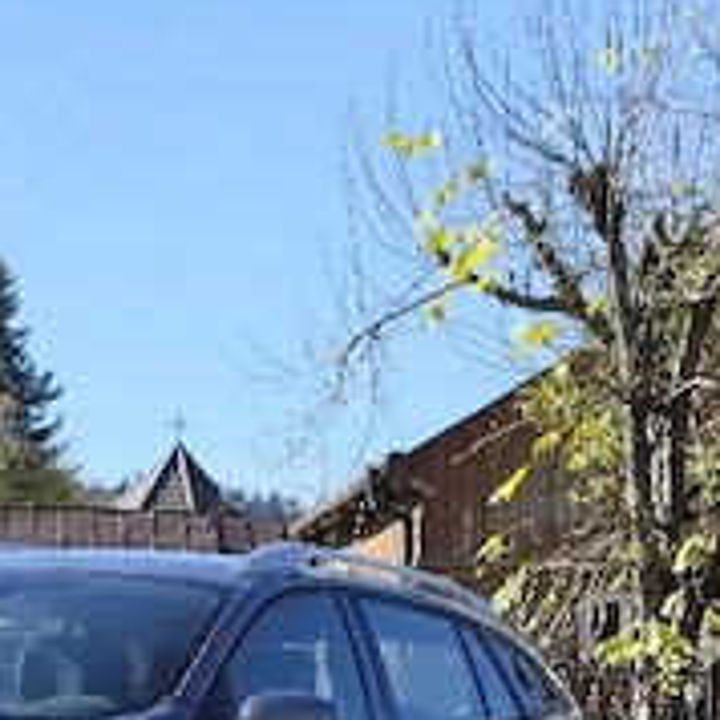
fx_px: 3224
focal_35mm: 137
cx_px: 138
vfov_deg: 12.5
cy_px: 829
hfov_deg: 12.7
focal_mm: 6.14
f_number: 1.65
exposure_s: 1/667
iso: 50
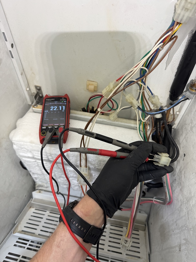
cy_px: 131
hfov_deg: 56.8
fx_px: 181
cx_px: 98
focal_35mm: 24
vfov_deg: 71.6
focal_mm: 6.76
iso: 200
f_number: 1.78
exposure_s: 1/60
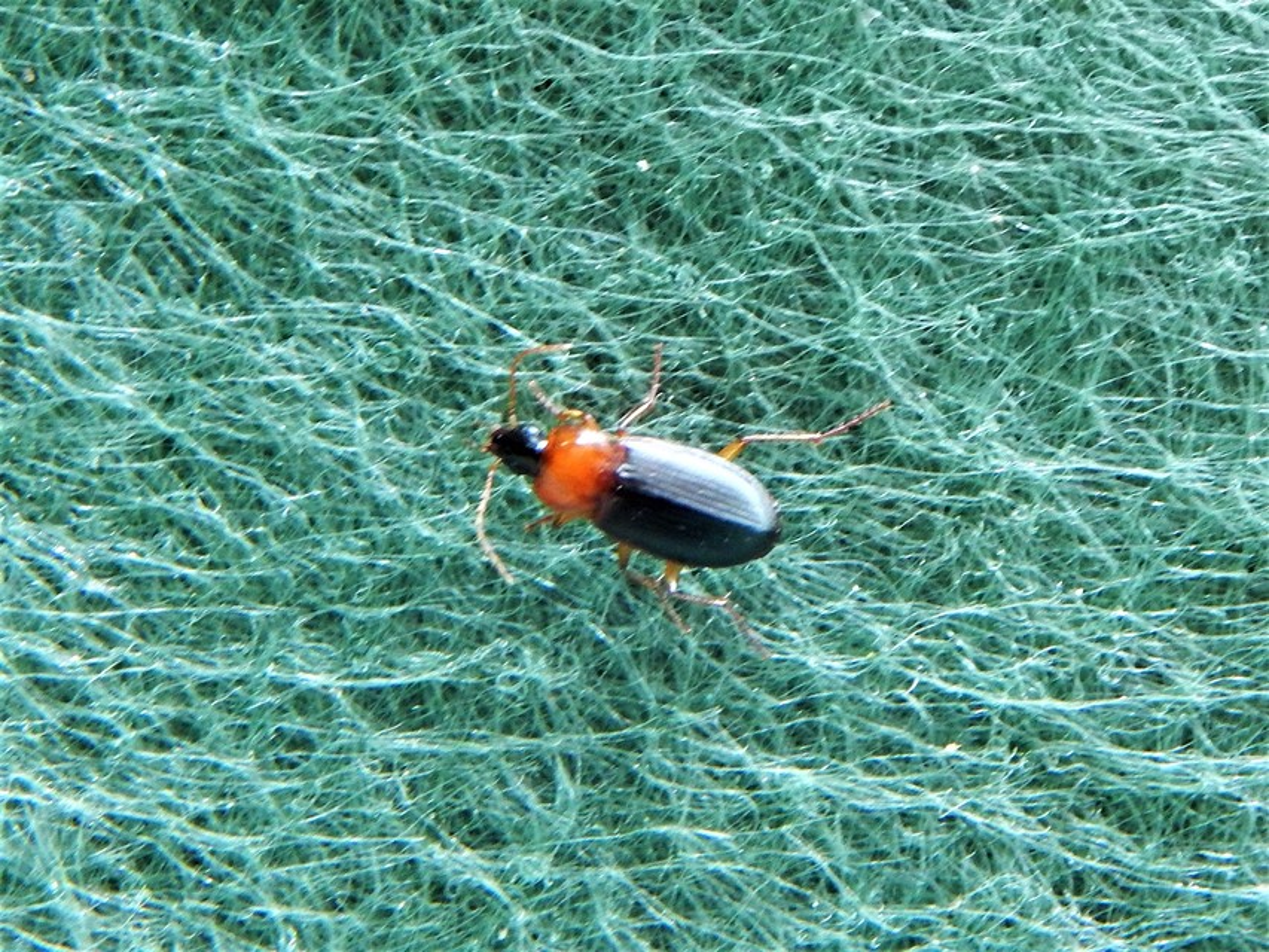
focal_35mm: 85
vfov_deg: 17.4
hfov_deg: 23.0
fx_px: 3116
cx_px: 634
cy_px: 476
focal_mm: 15.3
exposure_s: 1/60
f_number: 4.3
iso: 400
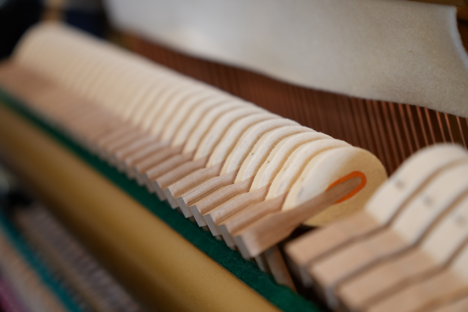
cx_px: 234
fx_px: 1014
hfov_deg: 26.0
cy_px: 156
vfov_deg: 17.5
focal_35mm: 78
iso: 1000
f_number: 2.8
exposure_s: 1/80
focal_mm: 52
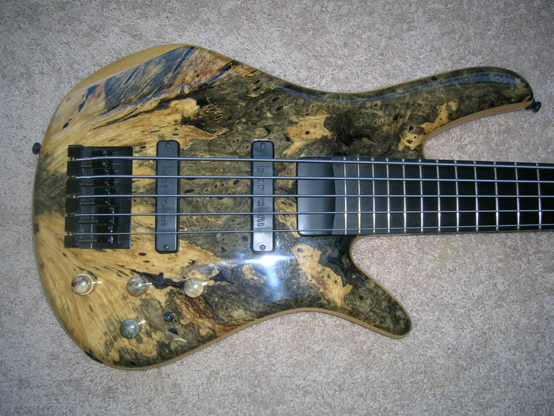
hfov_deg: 54.0
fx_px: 544
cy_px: 208
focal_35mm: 34
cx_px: 277
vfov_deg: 41.8
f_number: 2.9
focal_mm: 5.7
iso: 50
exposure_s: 1/60.1
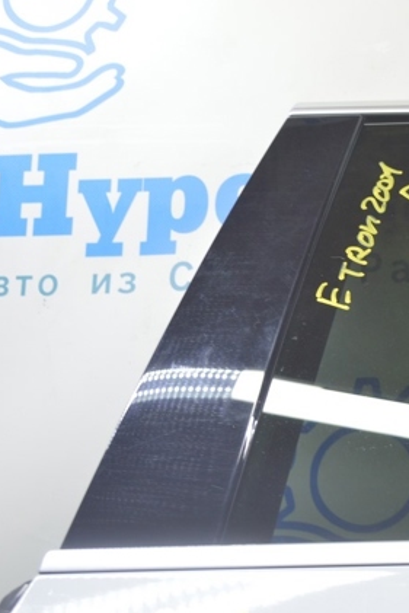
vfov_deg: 24.8
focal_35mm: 82
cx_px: 339
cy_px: 308
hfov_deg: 16.5
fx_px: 1396
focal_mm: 36
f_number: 5.6
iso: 400
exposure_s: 1/20
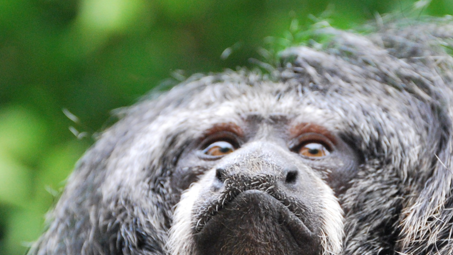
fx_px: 4385
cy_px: 210
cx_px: 300
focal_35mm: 365
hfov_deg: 5.9
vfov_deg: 3.3
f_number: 4.8
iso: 800
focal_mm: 100
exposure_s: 1/160
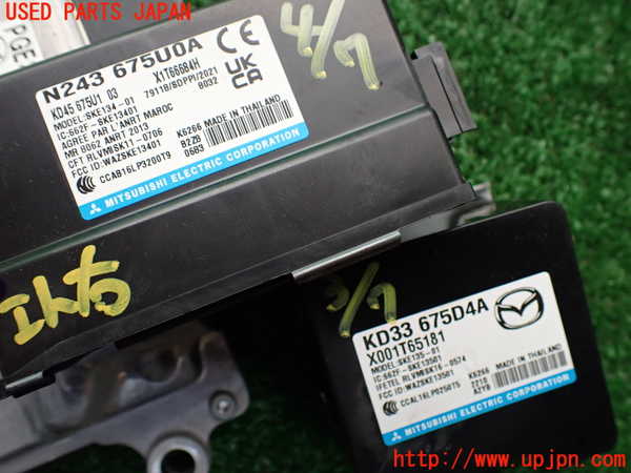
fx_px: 547
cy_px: 236
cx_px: 316
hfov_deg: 60.0
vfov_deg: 46.8
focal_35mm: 30
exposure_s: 1/125
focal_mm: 5.4
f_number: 2.3
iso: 320
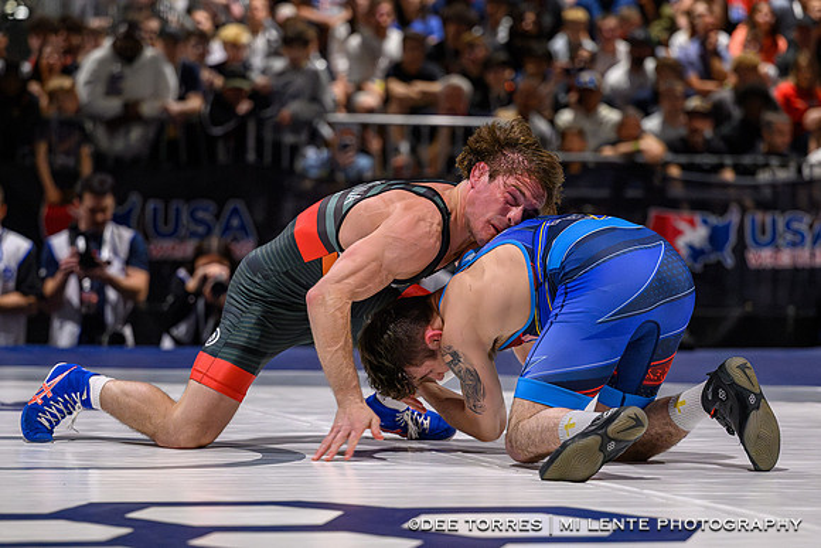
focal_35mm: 149
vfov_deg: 9.2
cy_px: 277
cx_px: 350
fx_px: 3391
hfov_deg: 13.8
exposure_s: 1/800
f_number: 2.8
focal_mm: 110
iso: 7200
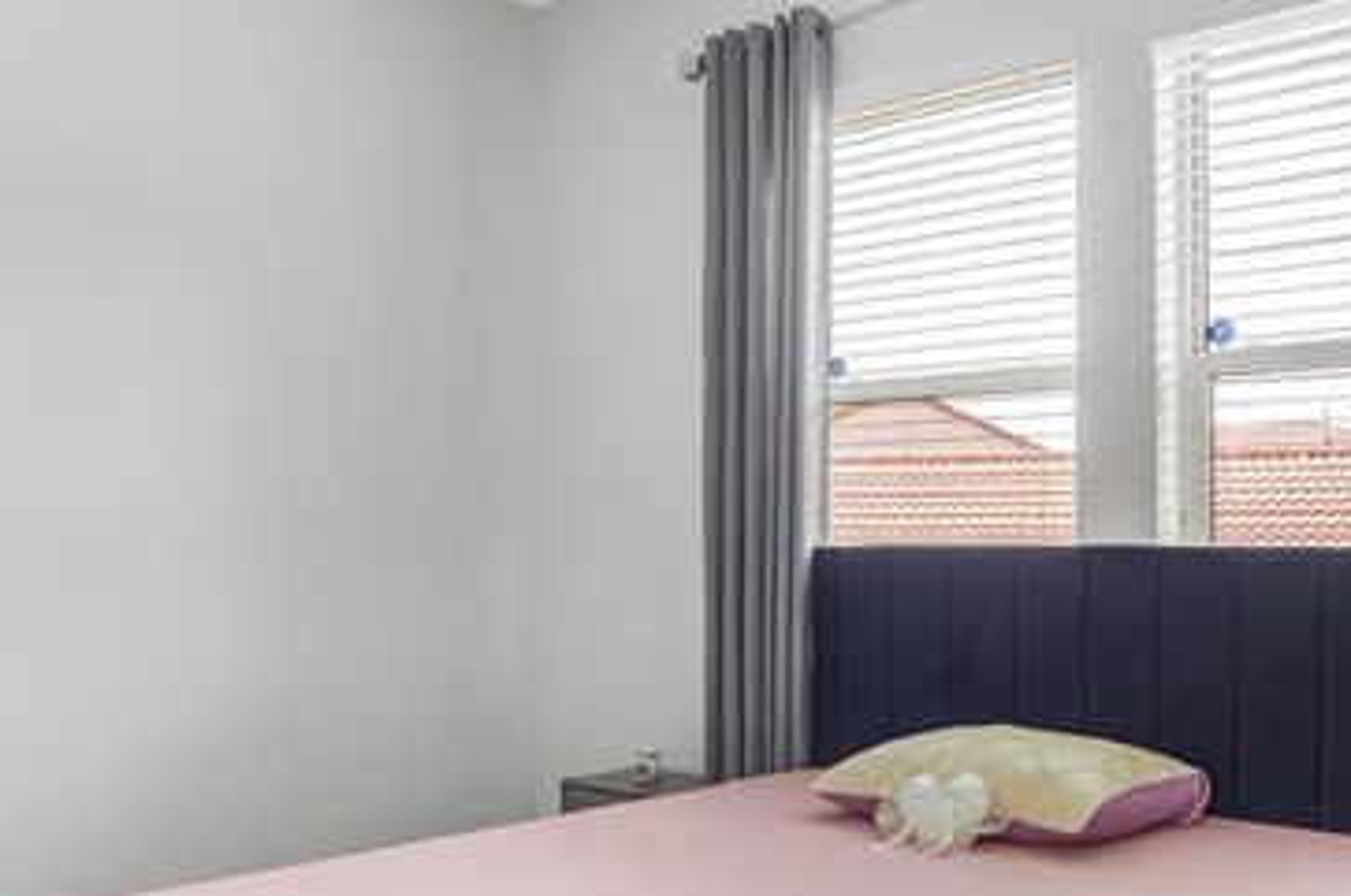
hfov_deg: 54.5
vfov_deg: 37.7
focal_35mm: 35
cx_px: 716
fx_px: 1312
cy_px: 485
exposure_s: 1/160
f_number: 2
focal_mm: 12
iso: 100
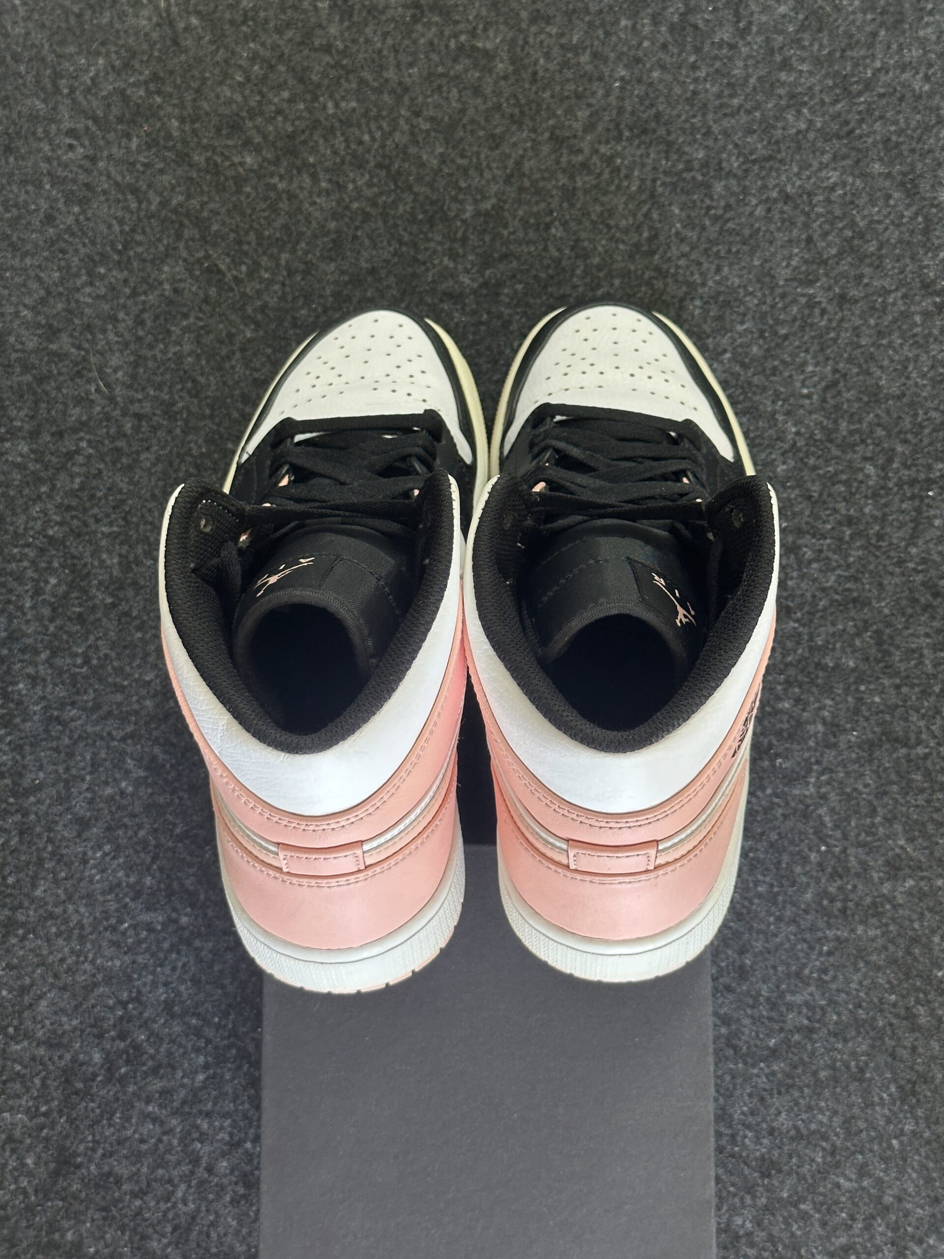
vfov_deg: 39.7
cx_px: 472
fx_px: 1745
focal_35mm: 48
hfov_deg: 30.3
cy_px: 630
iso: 125
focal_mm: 6.86
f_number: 1.78
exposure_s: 1/50
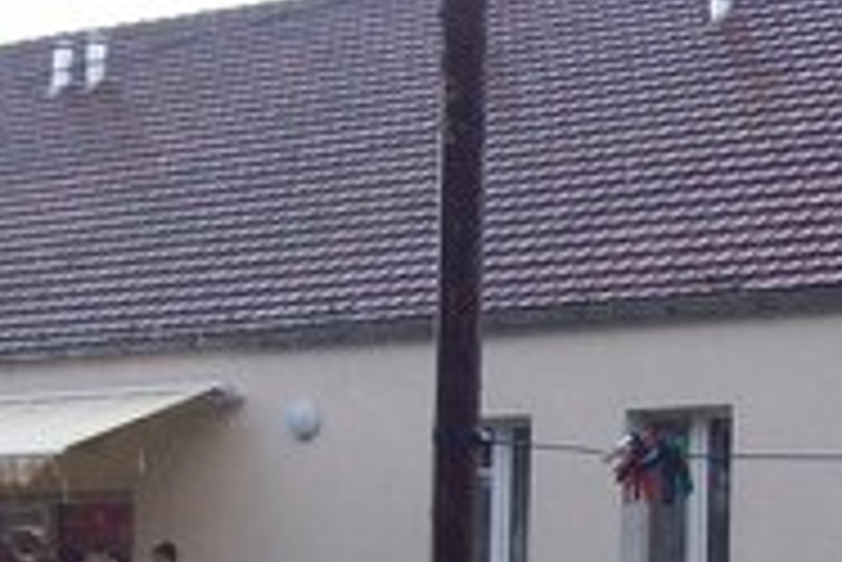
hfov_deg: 15.7
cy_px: 517
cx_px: 594
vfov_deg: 10.5
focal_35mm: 130
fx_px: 3043
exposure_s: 1/187
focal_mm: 6
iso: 80
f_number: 2.7
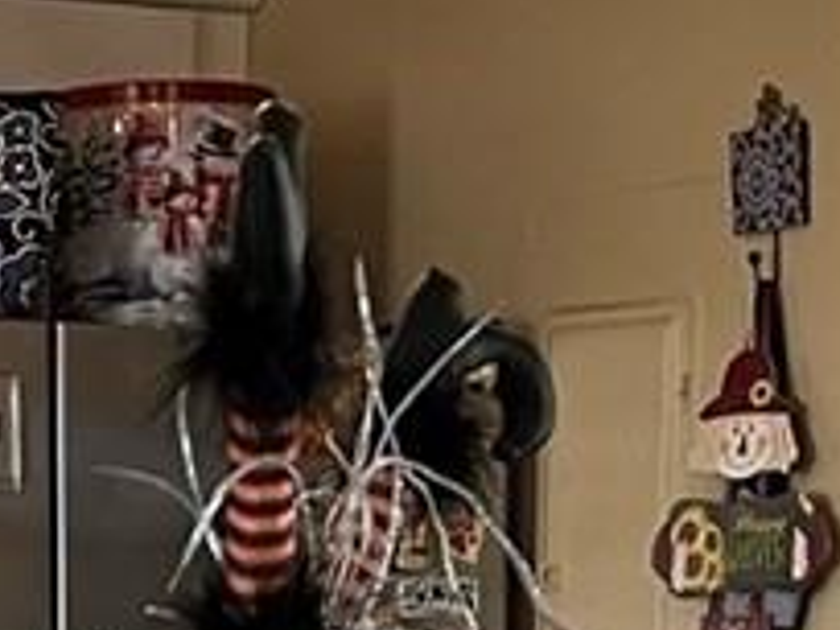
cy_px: 1384
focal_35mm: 204
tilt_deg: -8.2
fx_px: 4950
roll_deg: -0.5
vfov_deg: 7.0
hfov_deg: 9.6
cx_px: -41
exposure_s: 1/60
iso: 125
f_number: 1.5
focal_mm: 5.7
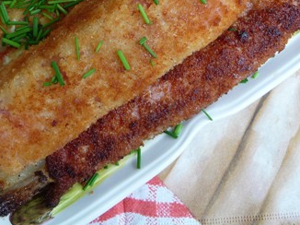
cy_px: 8
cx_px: 110
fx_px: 476
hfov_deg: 34.8
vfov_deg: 25.4
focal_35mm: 55
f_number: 3.3
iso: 100
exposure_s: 1/40
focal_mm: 4.7
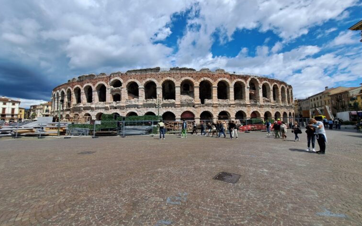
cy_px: 103
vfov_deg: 78.4
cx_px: 180
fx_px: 138
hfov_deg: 105.3
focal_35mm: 14
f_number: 2.2
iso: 50
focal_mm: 1.74
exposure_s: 1/2123
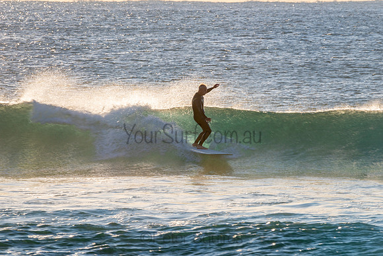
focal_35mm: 532
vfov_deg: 2.6
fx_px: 5665
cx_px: 197
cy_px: 125
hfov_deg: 3.9
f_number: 22
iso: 64
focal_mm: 500
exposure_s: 1/60
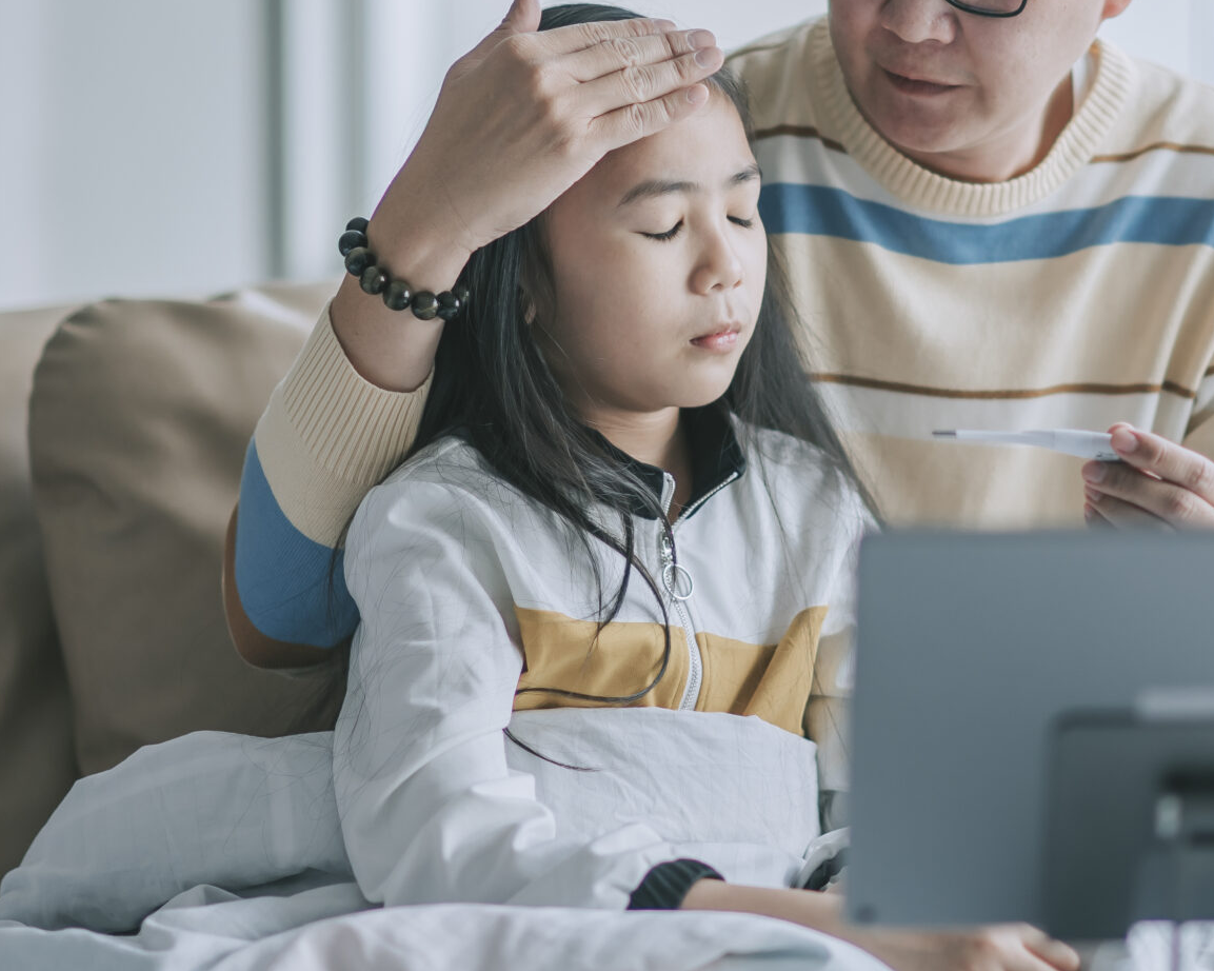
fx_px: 6358
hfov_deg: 10.9
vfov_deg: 8.7
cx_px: 654
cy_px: 310
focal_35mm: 177
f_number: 1.4
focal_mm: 85
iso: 160
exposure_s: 1/640
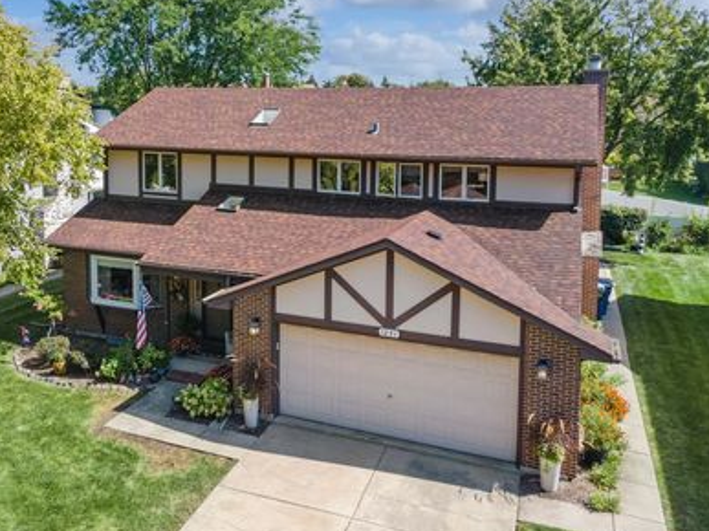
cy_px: 243
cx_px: 266
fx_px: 635
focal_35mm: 31
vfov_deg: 45.4
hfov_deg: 57.6
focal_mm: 4.5
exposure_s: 1/200
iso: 200
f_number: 2.8
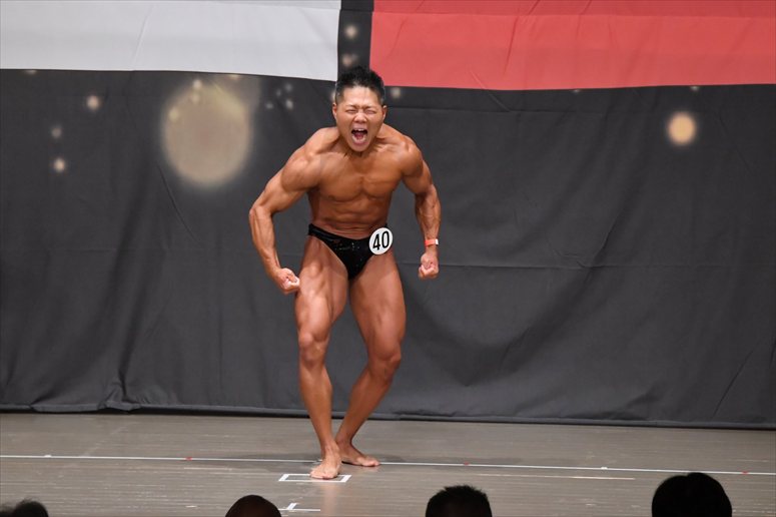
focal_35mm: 240
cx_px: 388
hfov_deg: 8.6
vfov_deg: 5.7
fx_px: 5171
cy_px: 258
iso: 6400
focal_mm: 160
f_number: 5.6
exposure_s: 1/400
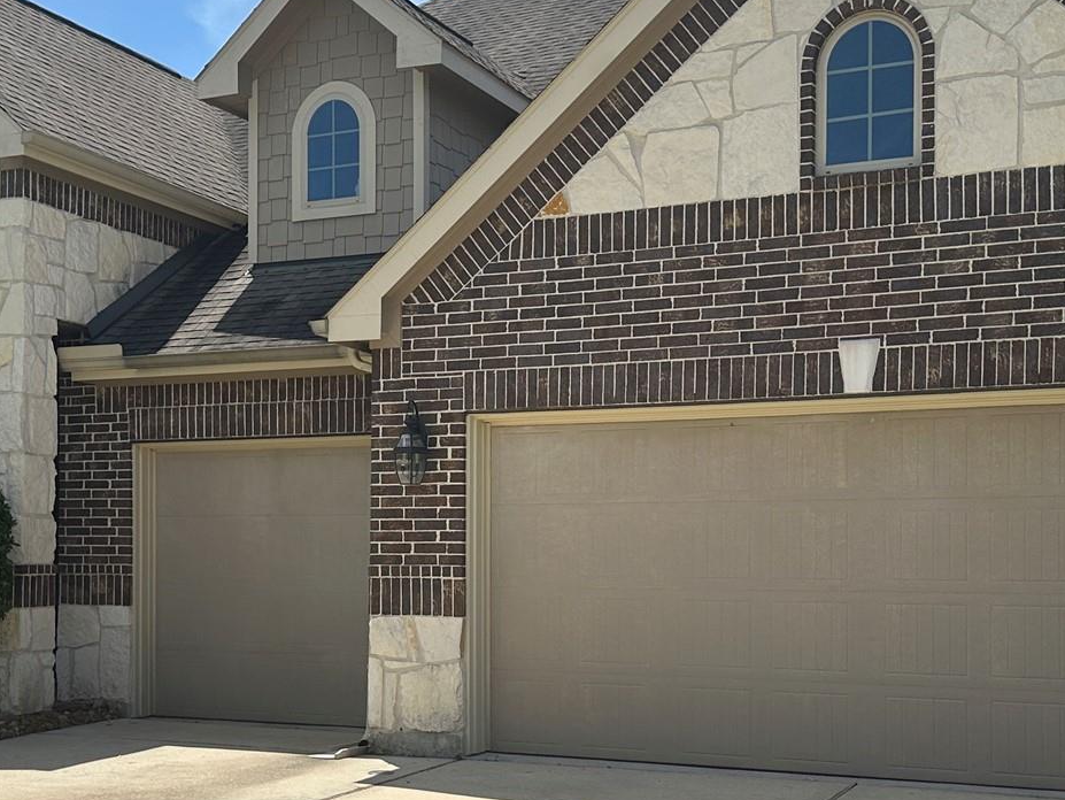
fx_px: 1631
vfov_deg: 27.4
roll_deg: -0.2
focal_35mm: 53
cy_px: 540
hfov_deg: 36.0
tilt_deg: +0.4
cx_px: 416
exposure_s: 1/6623
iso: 80
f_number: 1.78
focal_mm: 6.86
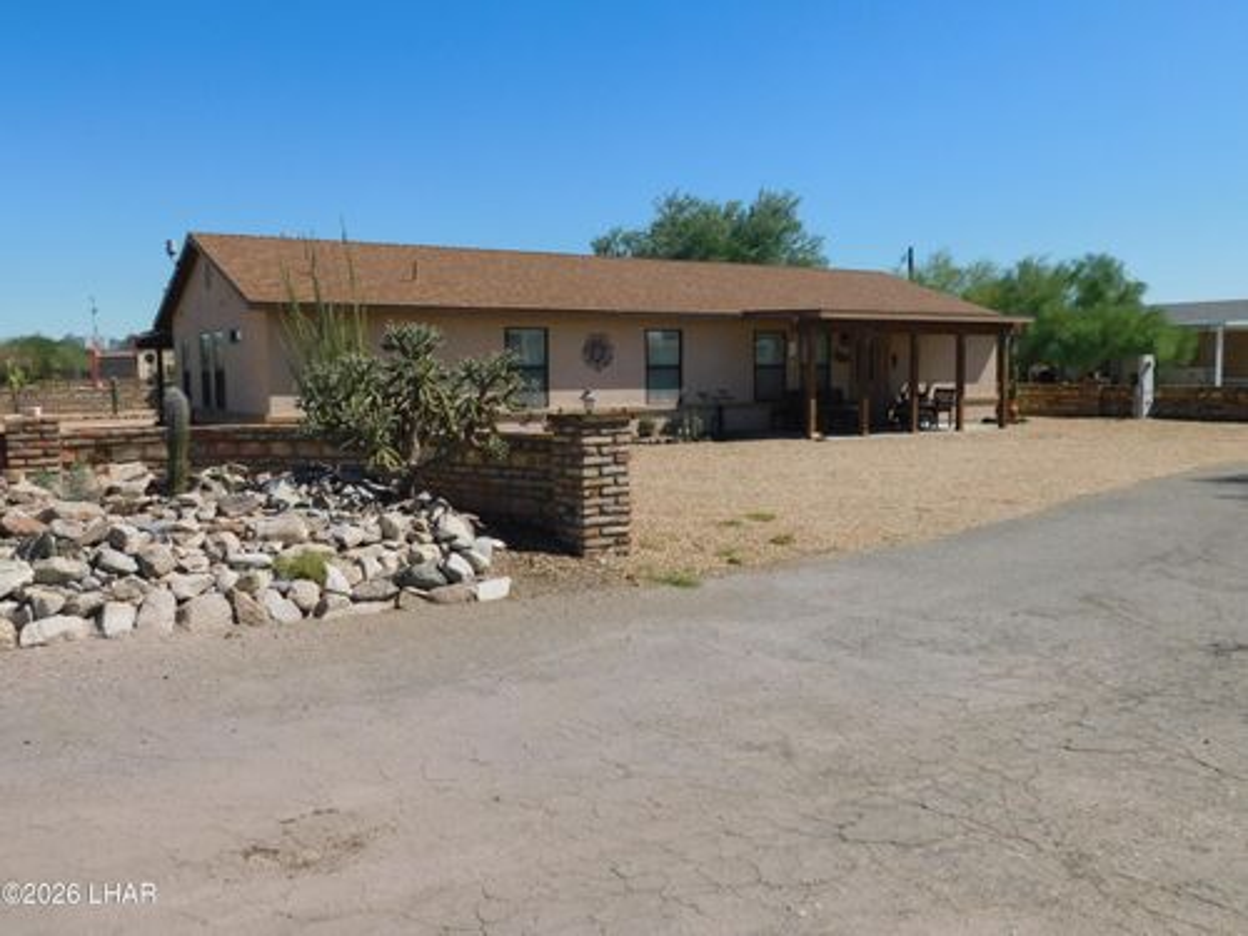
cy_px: 468
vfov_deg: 46.8
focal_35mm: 30
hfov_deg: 60.0
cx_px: 624
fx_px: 1082
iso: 125
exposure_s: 1/640
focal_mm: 5.3
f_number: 6.4
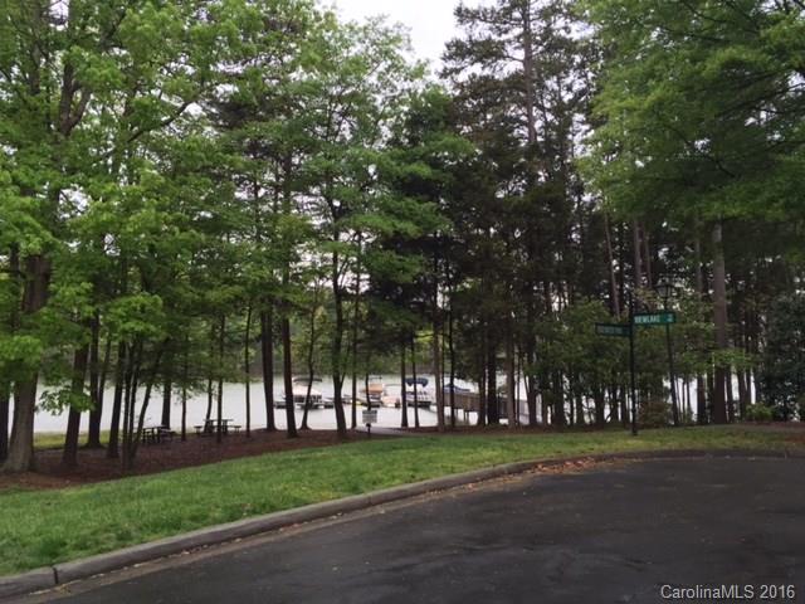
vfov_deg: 48.2
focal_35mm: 29
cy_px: 302
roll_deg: -0.4
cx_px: 402
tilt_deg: +5.1
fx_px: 674
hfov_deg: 61.7
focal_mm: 4.15
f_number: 2.2
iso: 32
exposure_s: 1/60
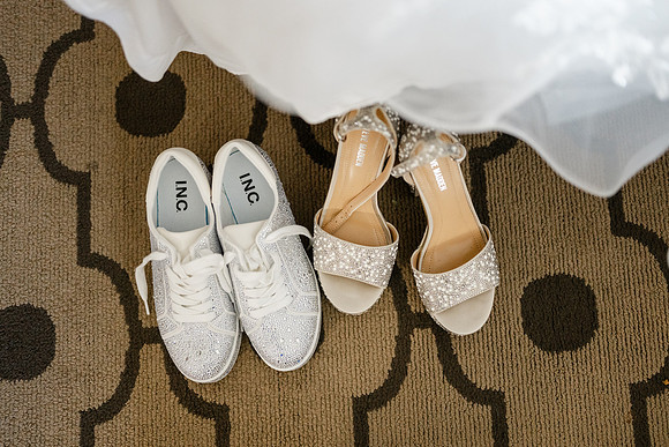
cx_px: 334
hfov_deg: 39.6
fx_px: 929
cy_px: 224
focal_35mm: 50
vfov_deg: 27.0
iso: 1800
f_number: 1.8
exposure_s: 1/250
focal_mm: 50
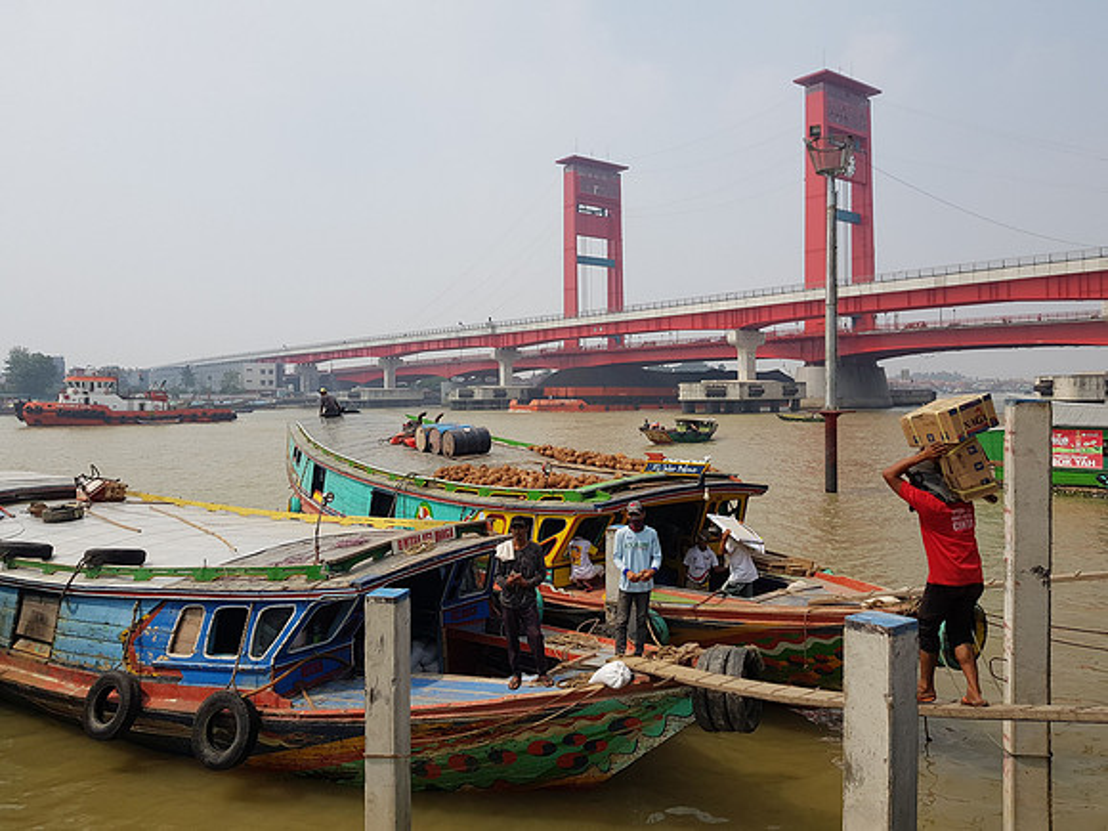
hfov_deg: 67.3
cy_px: 416
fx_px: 832
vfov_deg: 53.1
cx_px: 554
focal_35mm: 26
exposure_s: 1/3360
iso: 40
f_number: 1.7
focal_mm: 4.2
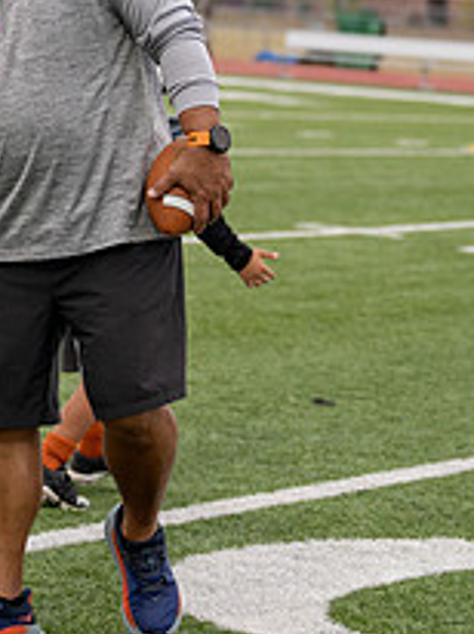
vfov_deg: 9.7
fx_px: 3714
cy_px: 166
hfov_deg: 7.2
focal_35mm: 203
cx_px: -182
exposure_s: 1/1000
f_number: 2.8
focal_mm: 70
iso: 500
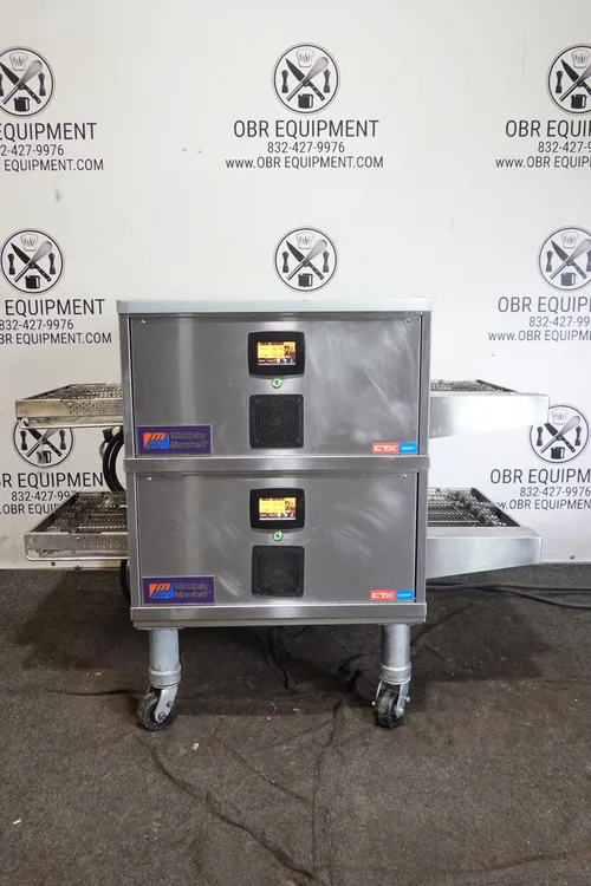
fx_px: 739
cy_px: 443
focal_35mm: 30
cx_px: 296
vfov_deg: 61.9
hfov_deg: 43.6
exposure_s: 1/30
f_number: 3.2
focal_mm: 11.29
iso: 400
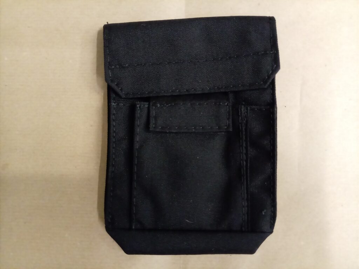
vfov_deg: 54.8
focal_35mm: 25
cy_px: 134
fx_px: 259
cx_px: 180
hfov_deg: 69.4
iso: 1276
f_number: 1.8
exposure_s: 1/20
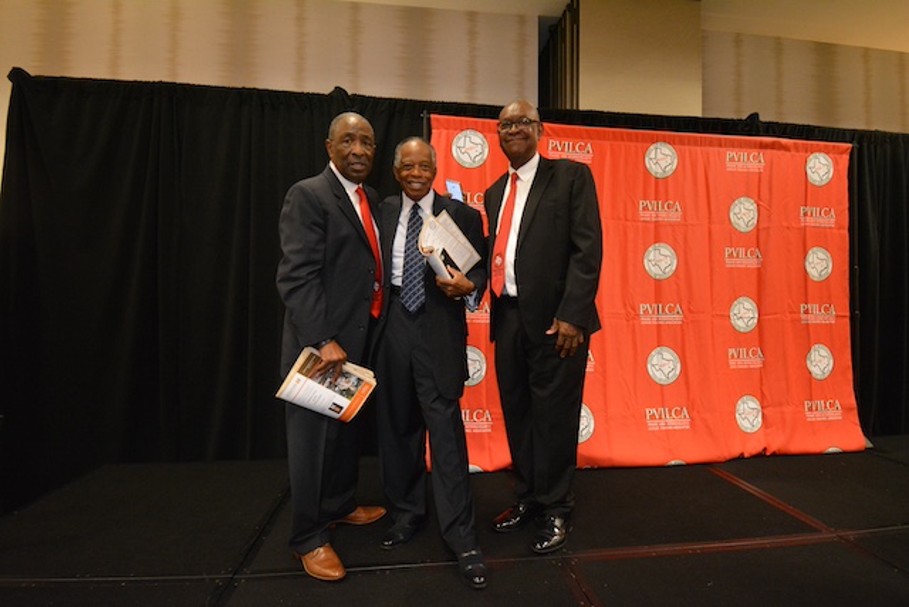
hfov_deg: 95.0
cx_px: 454
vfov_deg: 72.1
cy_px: 304
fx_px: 417
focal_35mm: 16
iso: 3200
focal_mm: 11
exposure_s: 1/60
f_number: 4.8
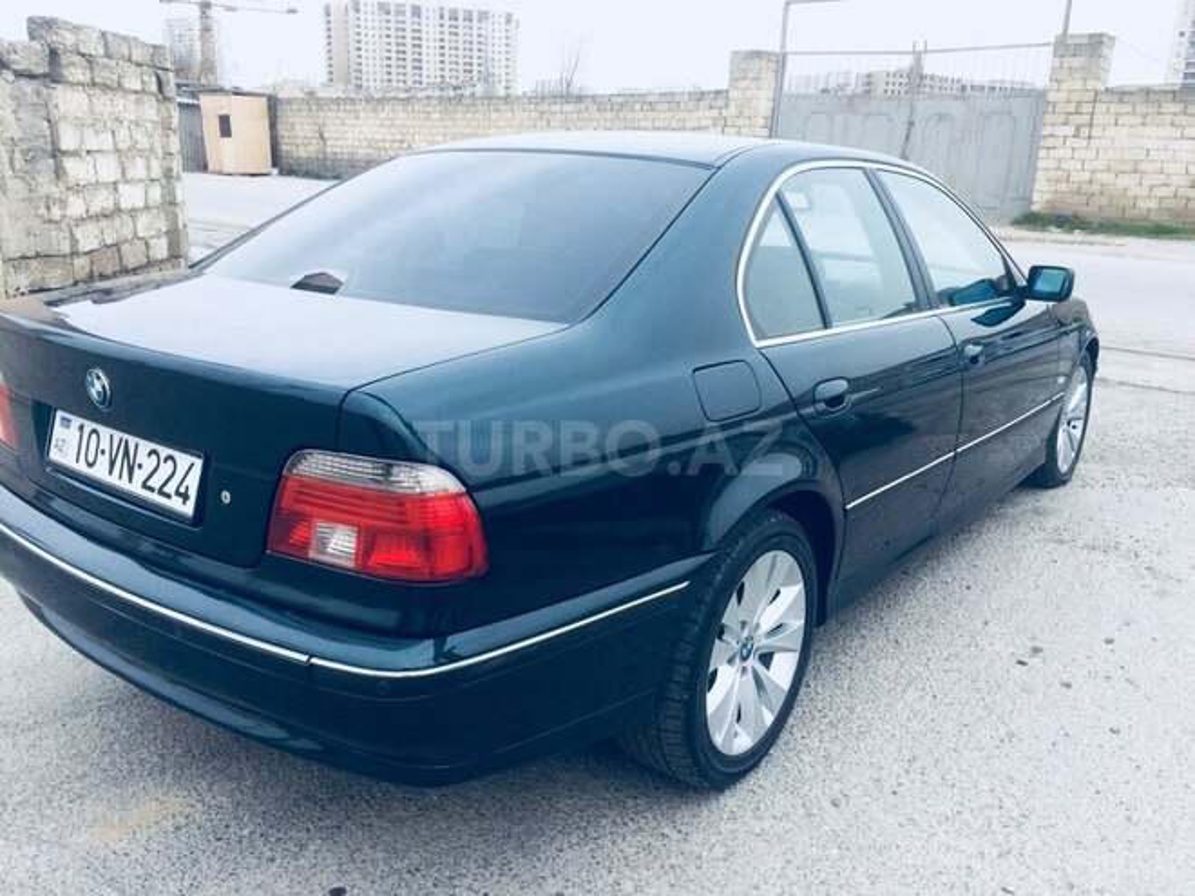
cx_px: 598
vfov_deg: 48.2
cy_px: 448
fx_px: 1001
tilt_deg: -15.2
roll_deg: -2.3
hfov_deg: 61.7
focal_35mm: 29
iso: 32
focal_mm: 4.15
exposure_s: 1/720
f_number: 2.2
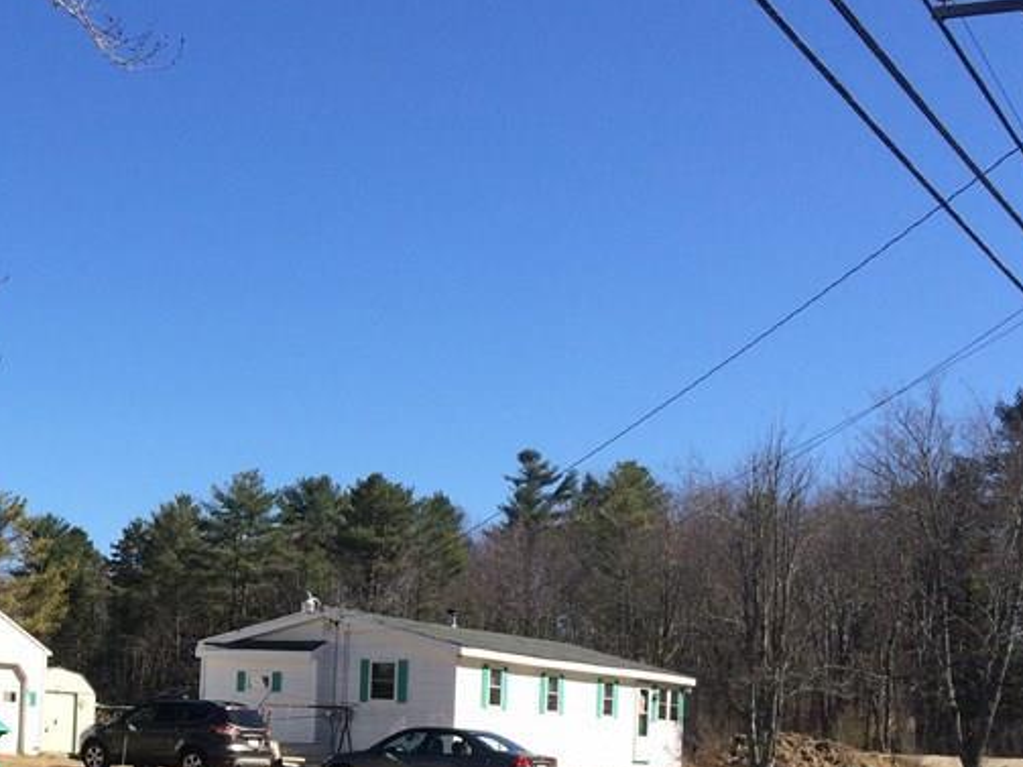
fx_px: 1743
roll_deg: -2.2
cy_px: 667
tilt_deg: +2.6
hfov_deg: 30.8
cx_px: 45
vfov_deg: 24.2
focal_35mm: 59
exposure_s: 1/1786
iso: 32
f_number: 2.2
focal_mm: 4.15
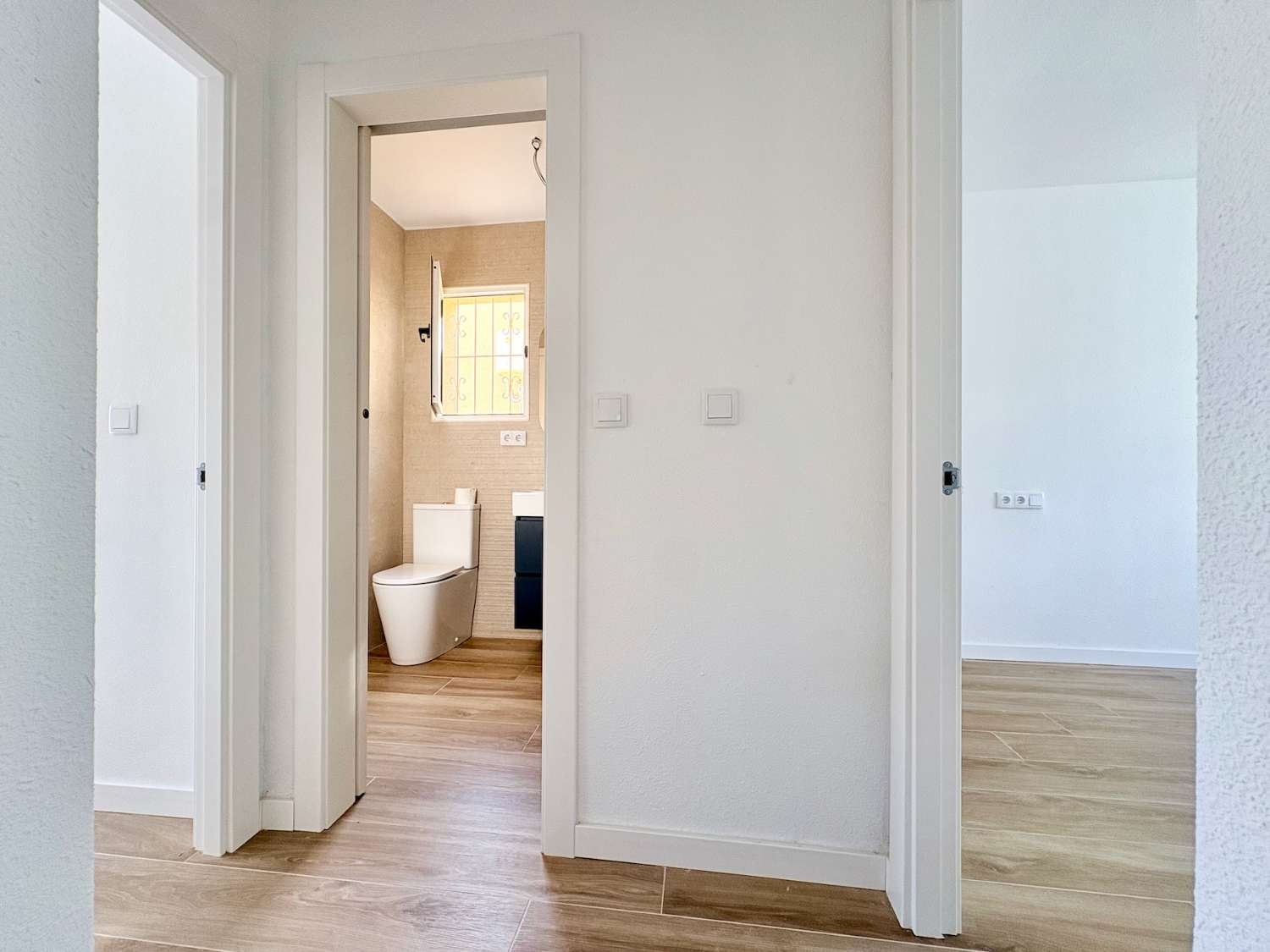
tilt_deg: +0.6
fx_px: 514
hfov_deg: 102.1
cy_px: 476
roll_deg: +0.5
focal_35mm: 14
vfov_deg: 85.7
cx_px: 635
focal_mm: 2.22
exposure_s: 1/132
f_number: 2.2
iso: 100
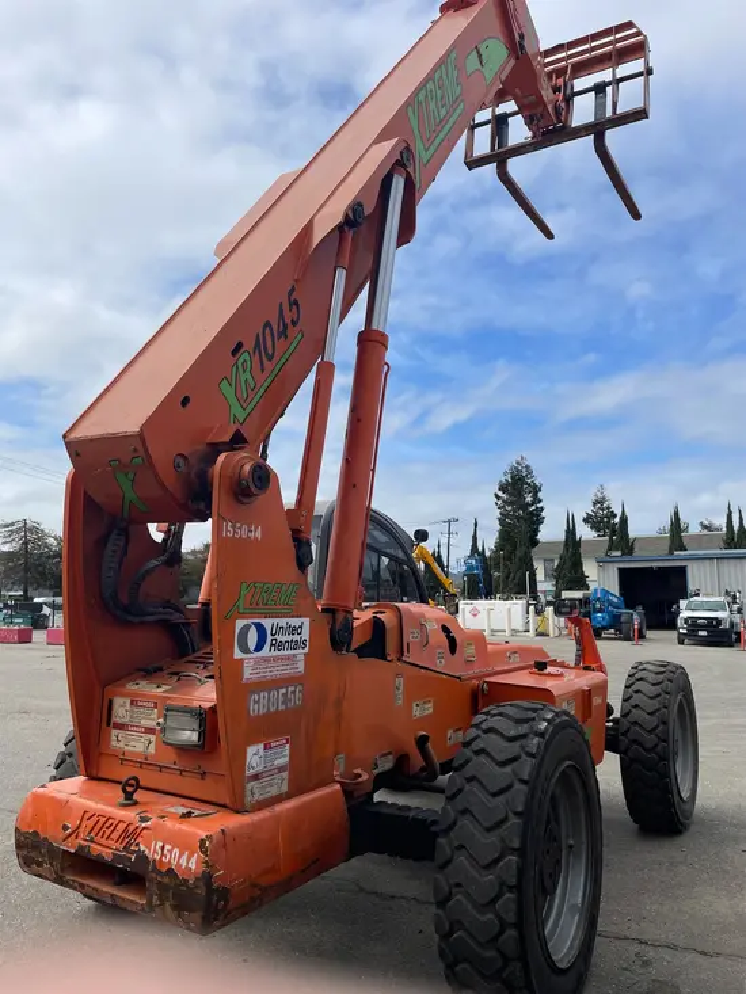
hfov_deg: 53.1
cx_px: 373
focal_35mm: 26
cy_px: 497
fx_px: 747
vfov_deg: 67.3
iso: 50
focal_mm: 4.2
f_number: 1.6
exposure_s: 1/5291
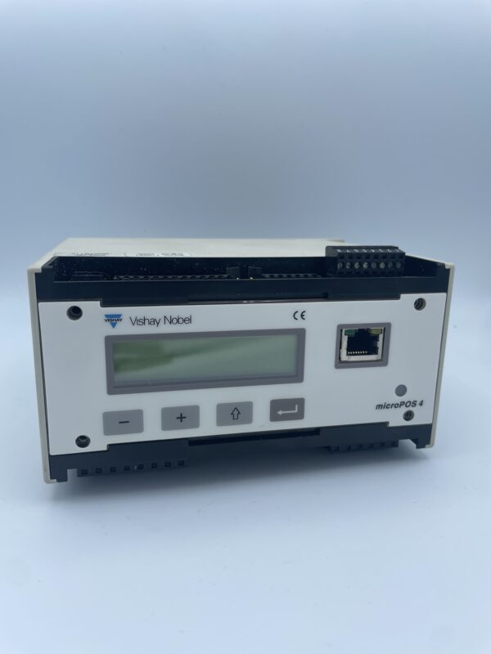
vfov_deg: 67.3
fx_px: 492
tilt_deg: -16.4
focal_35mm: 26
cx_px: 246
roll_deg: +0.1
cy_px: 327
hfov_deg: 53.1
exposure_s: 1/1366
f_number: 1.6
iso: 32
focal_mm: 4.2
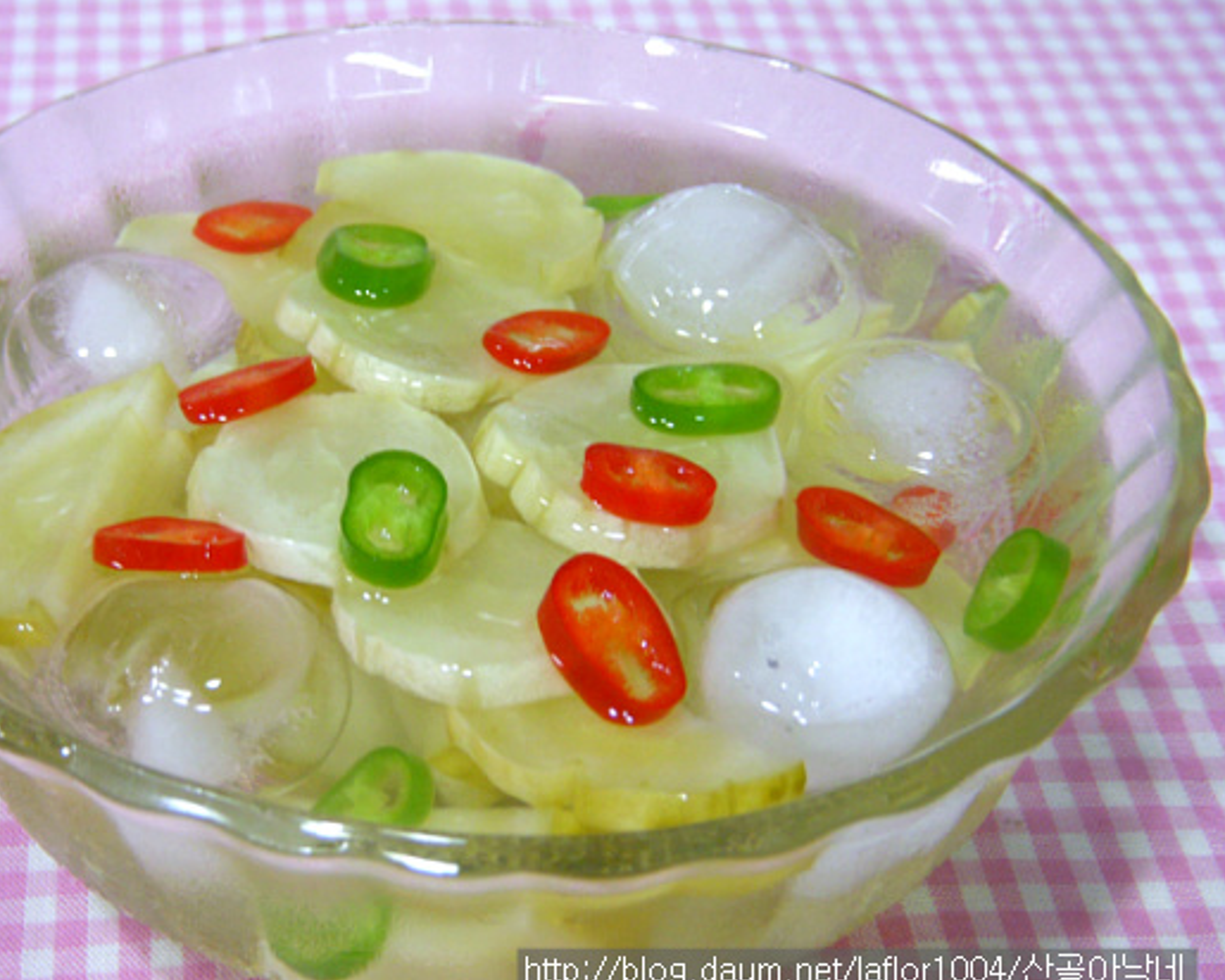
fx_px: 2900
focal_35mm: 80
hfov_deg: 23.8
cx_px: 507
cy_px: 489
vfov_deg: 19.2
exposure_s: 1/13
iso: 200
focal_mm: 11
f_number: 3.7
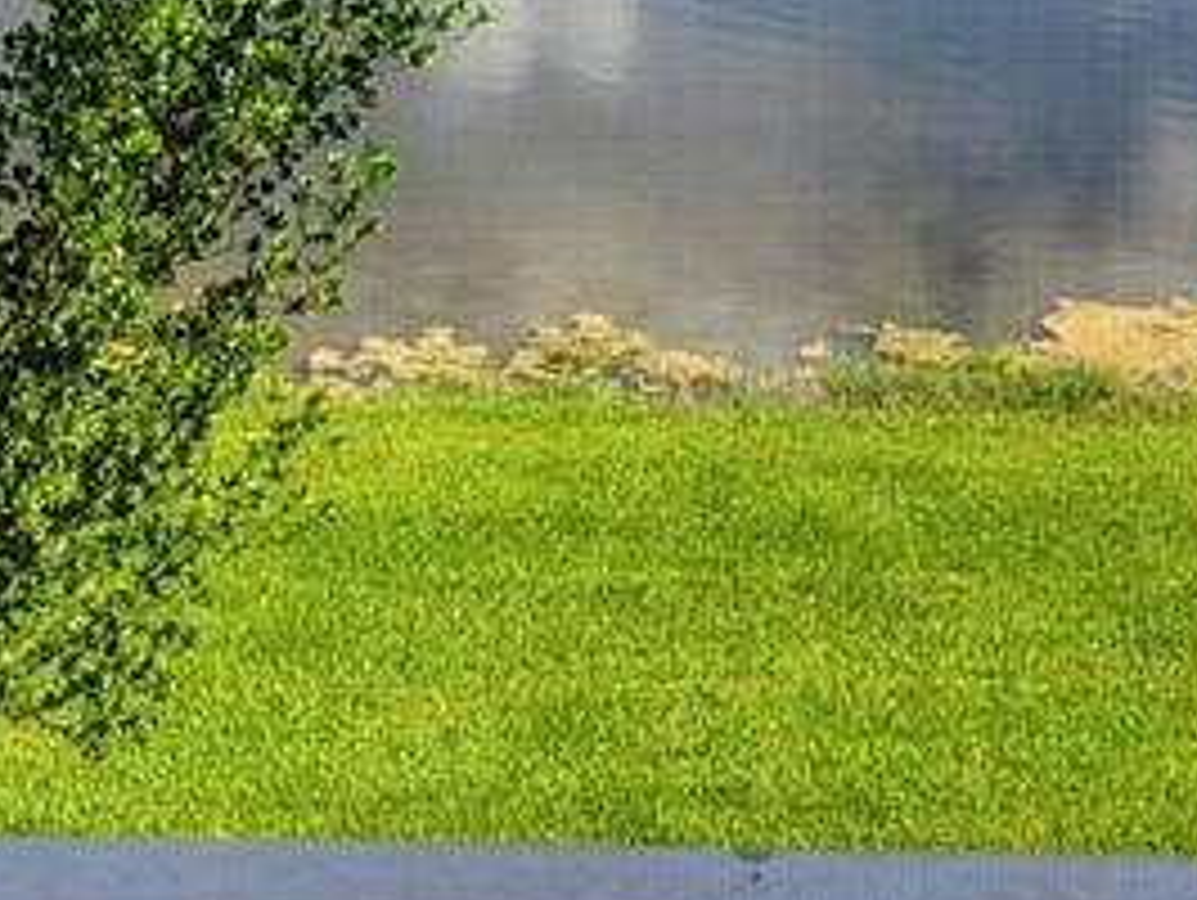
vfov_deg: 13.2
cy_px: -765
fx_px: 3461
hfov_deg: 19.4
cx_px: 252
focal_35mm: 100
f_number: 1.8
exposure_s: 1/1983
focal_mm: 5.4
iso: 40
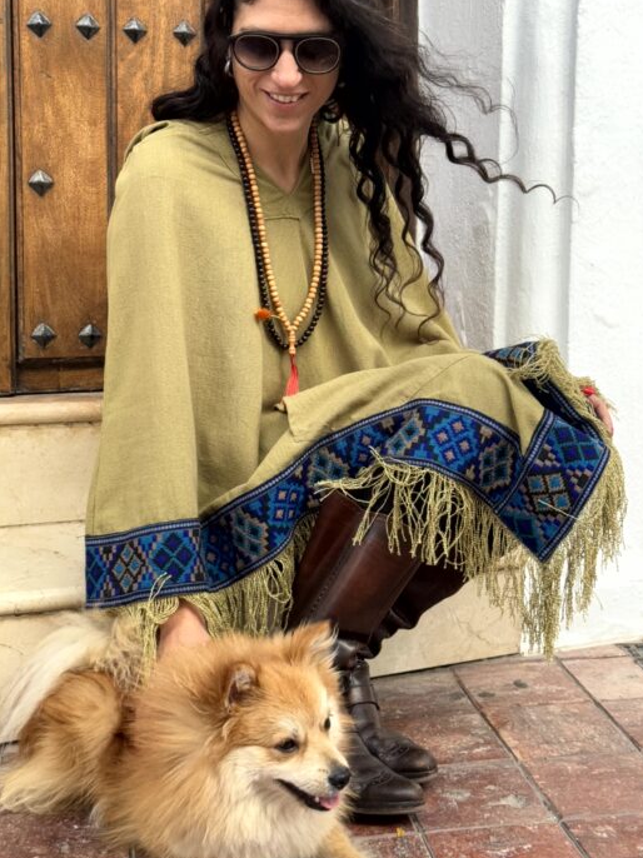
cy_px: 366
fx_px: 1388
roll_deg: -0.8
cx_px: 294
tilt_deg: -6.5
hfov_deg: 26.1
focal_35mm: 56
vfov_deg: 34.3
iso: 64
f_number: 1.78
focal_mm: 6.76
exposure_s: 1/368
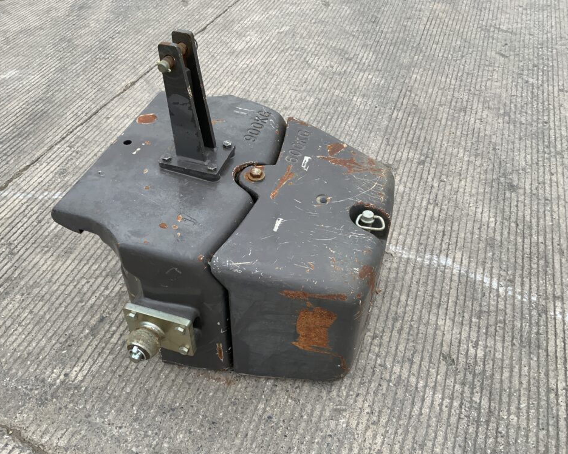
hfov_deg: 57.1
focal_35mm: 31
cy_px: 223
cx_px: 265
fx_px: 521
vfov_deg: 47.1
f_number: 1.8
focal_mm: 3
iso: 16
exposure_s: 1/869
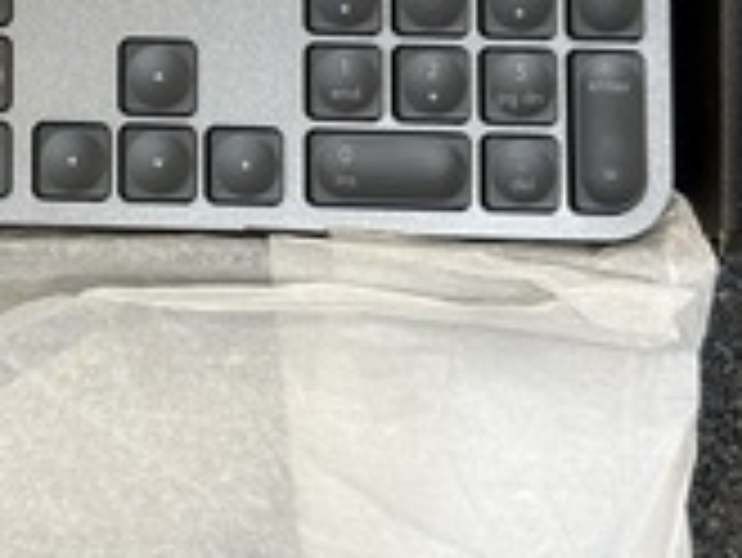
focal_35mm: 133
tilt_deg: -84.8
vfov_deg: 11.0
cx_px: -268
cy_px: -65
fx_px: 2853
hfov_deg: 14.1
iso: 250
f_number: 1.78
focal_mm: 6.76
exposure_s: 1/54
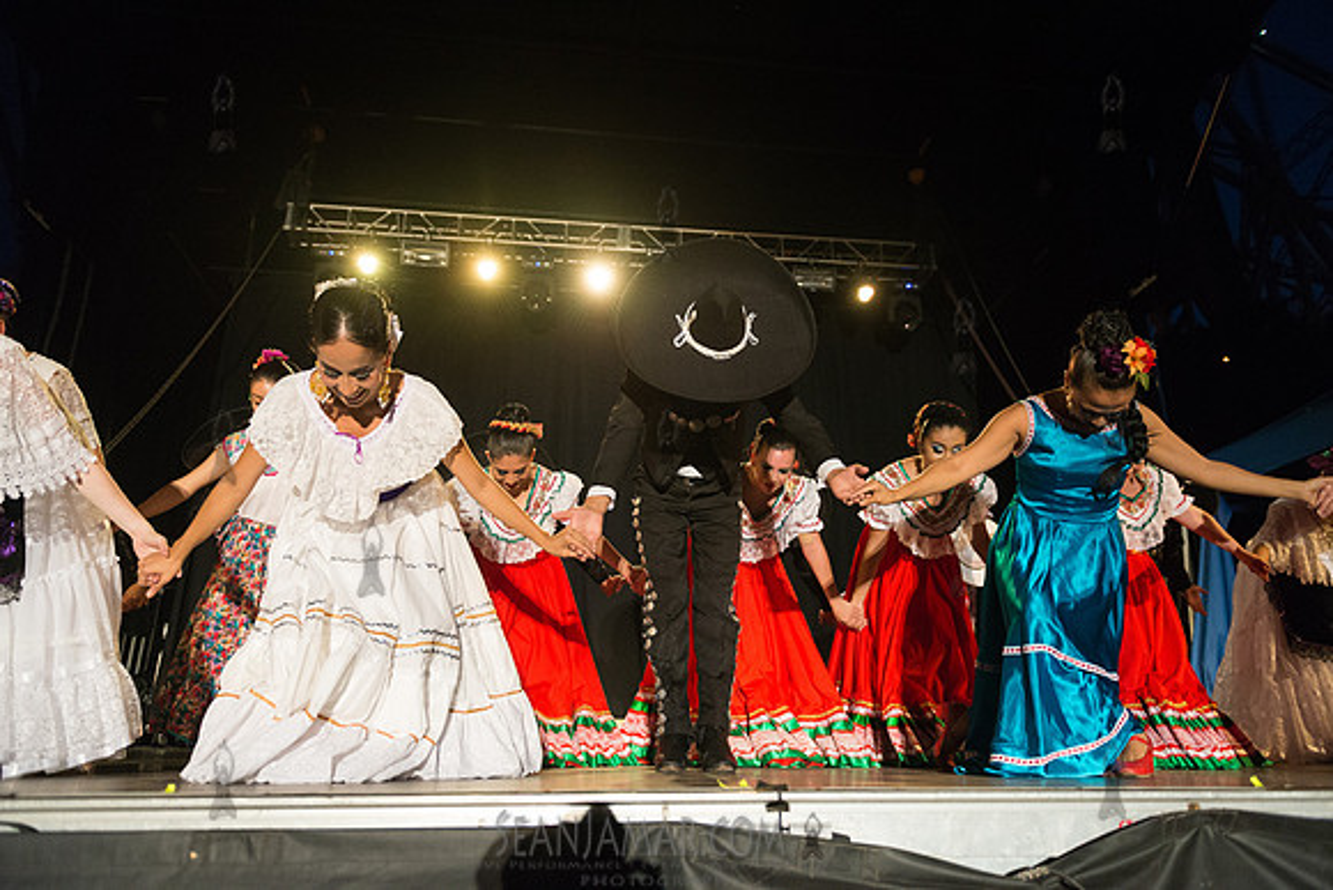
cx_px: 666
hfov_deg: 73.7
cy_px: 445
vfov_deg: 53.2
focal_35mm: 24
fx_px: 889
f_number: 2.8
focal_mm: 24
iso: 4000
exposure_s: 1/500
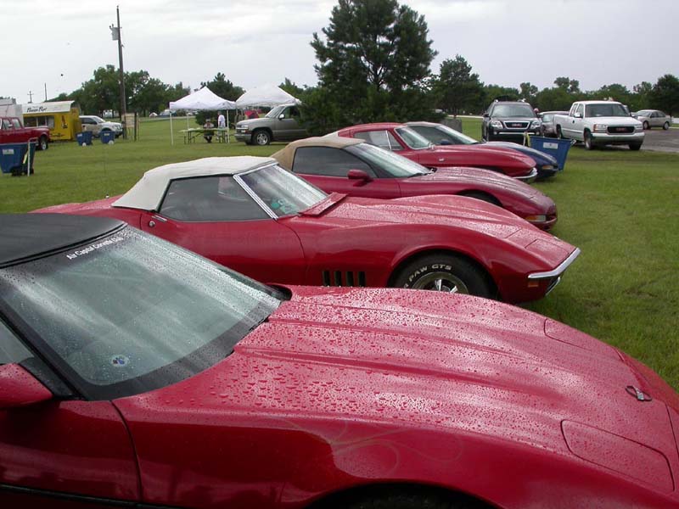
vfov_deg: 37.7
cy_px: 254
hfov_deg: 49.0
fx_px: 745
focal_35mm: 38
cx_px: 340
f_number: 6
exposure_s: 1/220
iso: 100
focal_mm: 7.85
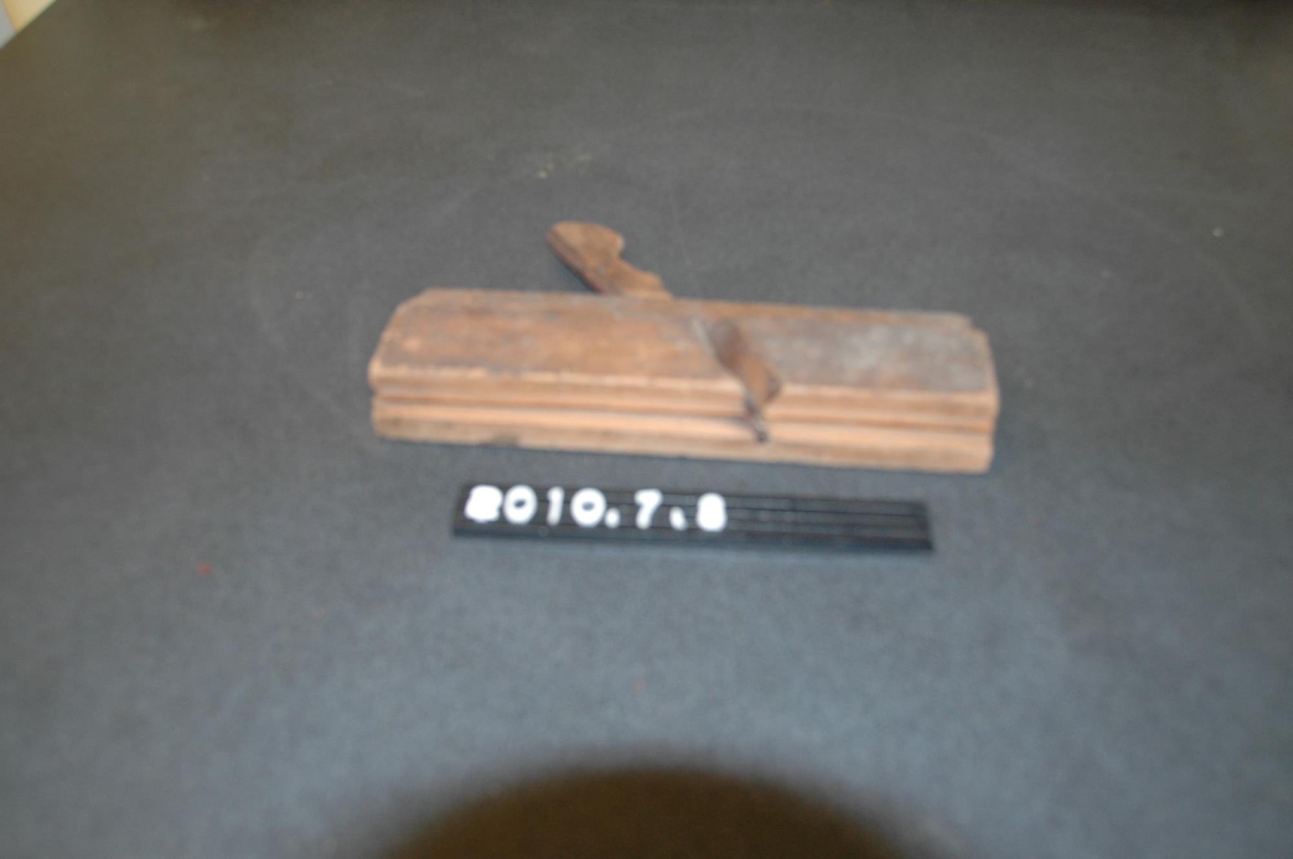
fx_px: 1184
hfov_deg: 57.3
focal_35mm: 33
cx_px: 646
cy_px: 430
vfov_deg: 39.9
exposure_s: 1/60
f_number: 3.8
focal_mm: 22
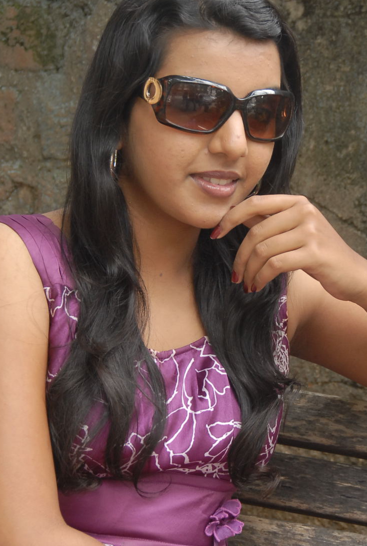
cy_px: 298
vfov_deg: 13.3
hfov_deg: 8.9
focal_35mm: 154
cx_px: 233
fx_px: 2344
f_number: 5.6
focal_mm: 70
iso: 400
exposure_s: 1/80
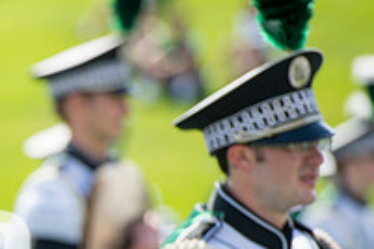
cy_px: 297
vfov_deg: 2.4
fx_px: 6004
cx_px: -110
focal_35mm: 578
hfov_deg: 3.6
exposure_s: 1/1000
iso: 200
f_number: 4.5
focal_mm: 200
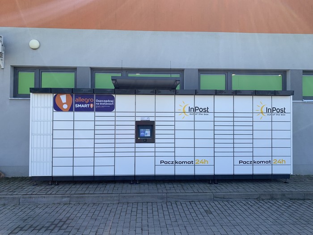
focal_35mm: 26
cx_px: 156
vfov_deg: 53.1
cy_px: 118
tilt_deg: +4.5
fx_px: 235
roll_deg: -0.8
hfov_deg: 67.3
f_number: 1.8
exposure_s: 1/771
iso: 25
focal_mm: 4.25
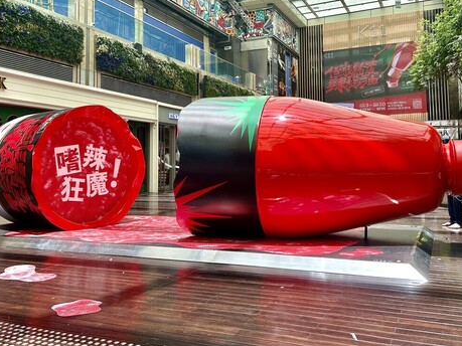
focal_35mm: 34
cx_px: 244
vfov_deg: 41.4
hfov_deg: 53.9
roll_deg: +1.3
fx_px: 454
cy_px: 124
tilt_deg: +5.5
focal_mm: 5.7
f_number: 1.5
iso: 50
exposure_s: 1/880
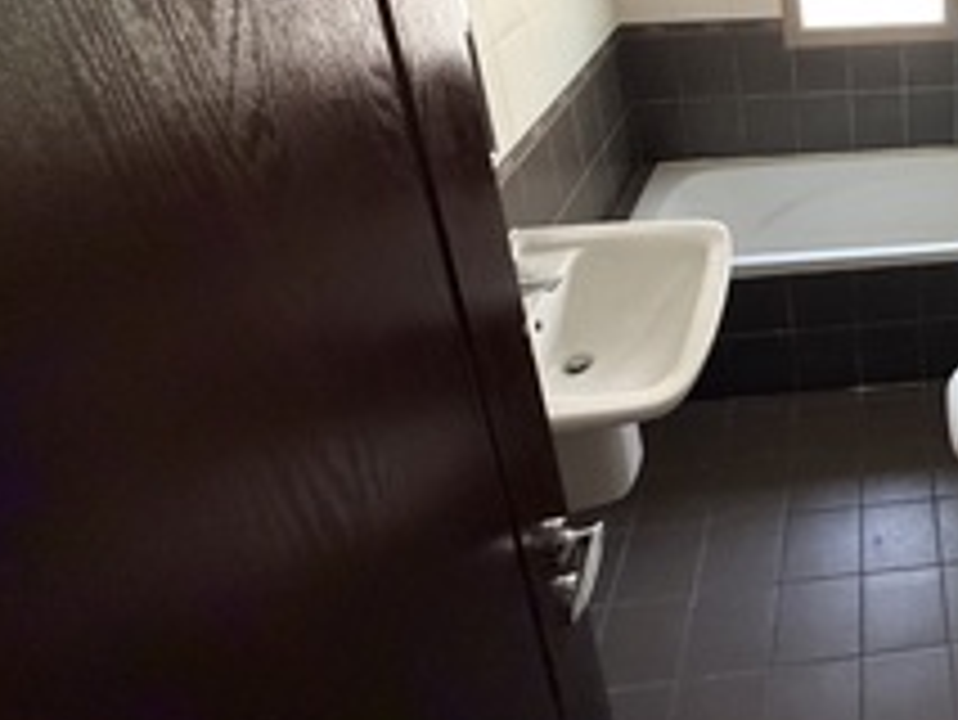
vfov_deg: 42.2
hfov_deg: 48.4
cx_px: 974
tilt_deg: -17.9
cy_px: 47
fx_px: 831
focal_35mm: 30
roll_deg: +0.2
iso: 640
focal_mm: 2.22
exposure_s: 1/60
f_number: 2.2
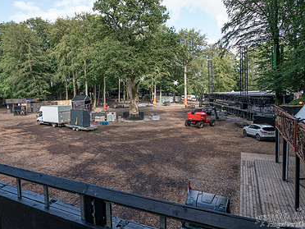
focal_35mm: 24
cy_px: 100
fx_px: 211
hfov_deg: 70.9
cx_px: 124
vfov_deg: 56.6
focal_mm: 16
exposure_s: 1/800
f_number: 5.6
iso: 800
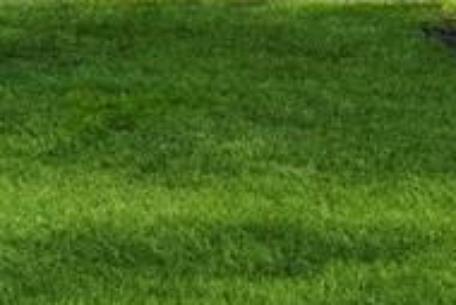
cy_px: -221
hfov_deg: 12.0
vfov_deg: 9.3
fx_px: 1800
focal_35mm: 142
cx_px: -592
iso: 200
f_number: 8
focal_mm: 30
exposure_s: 1/200
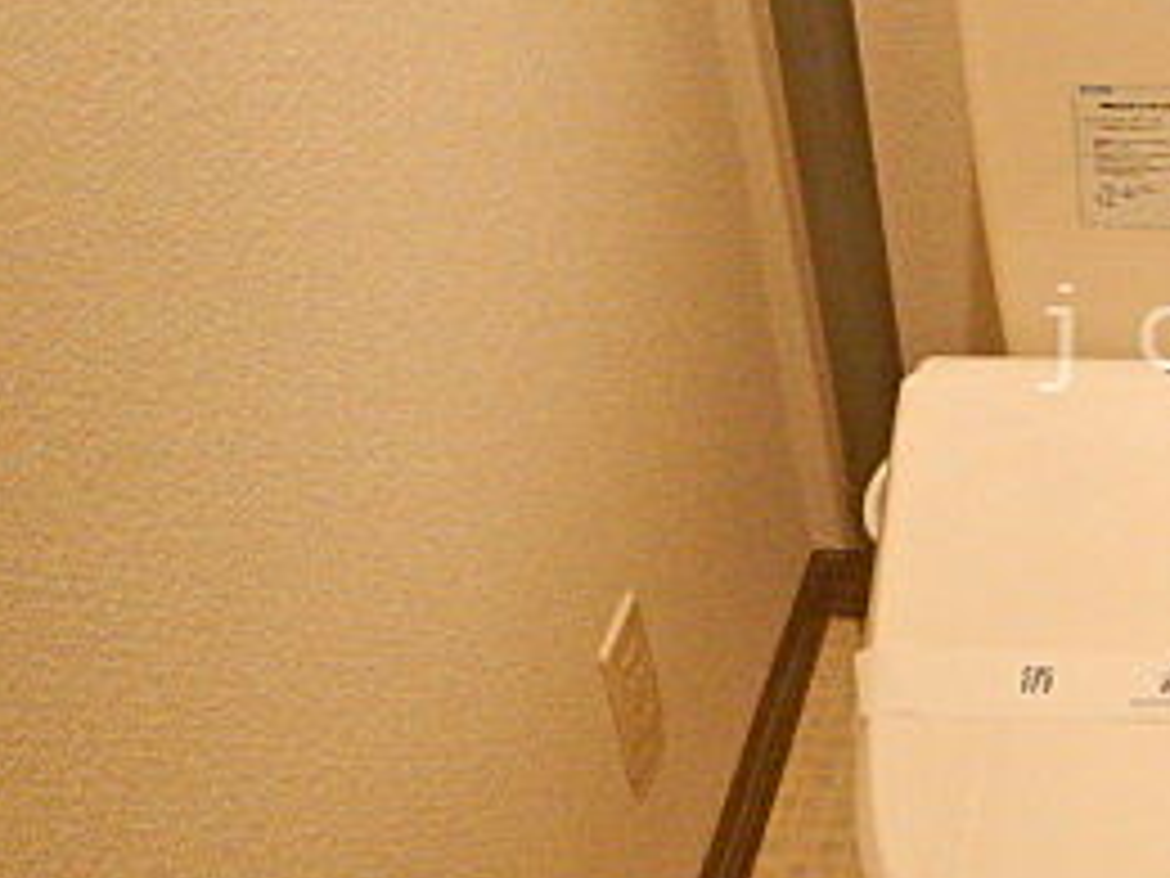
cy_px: 338
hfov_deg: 29.0
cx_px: 1346
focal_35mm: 59
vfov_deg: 24.8
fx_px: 1994
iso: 200
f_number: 2.8
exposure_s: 1/10
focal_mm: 4.3
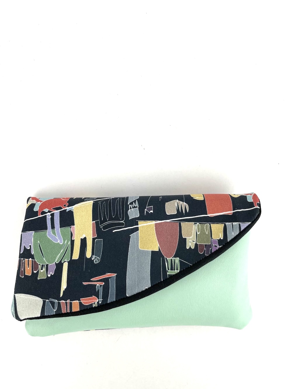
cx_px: 146
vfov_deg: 67.3
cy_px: 194
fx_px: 292
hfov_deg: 53.1
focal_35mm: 26
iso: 32
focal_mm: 4.2
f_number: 1.6
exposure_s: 1/373
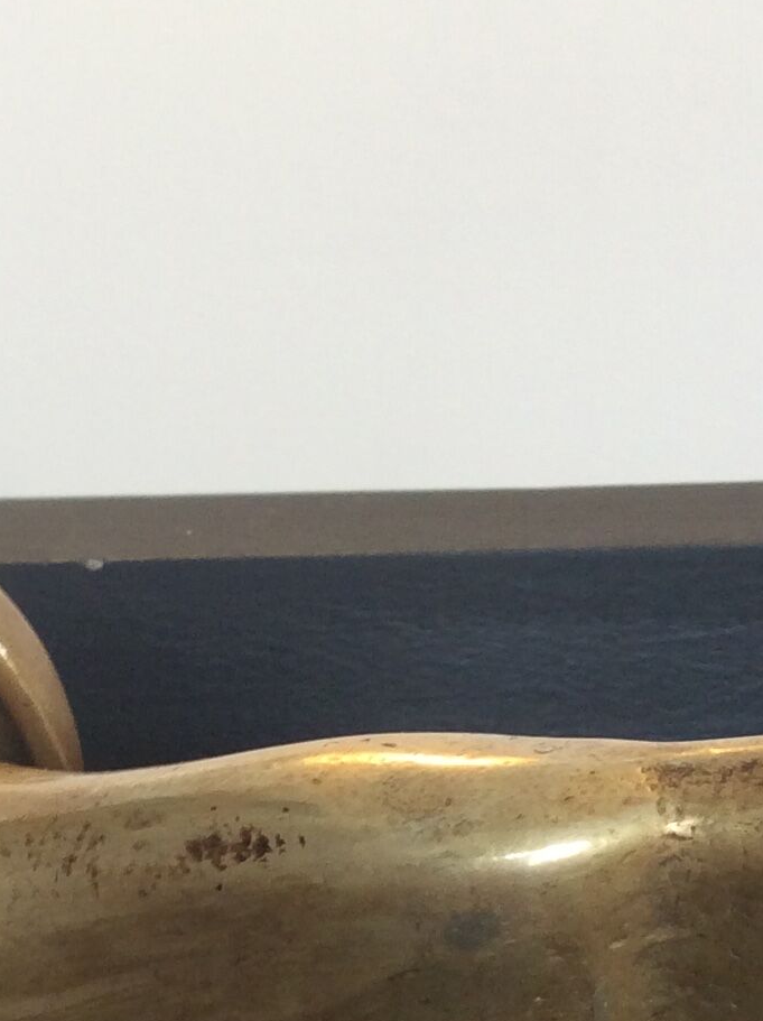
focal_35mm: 91
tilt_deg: -21.7
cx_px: 201
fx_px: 2680
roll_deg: +0.5
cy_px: 814
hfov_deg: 16.1
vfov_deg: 21.3
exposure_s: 1/25
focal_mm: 3.3
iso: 50
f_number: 2.4
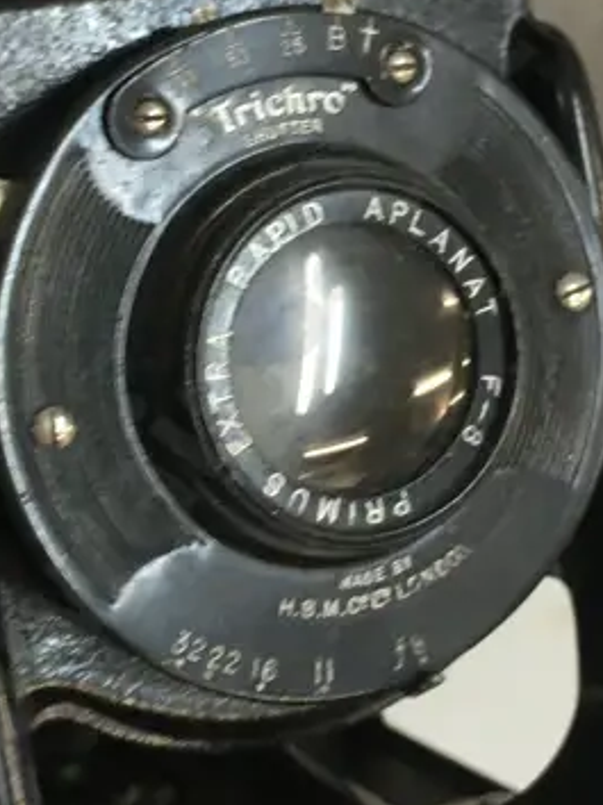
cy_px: 343
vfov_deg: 23.3
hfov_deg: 17.5
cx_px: 262
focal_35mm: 84
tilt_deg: -50.9
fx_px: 1953
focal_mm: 4.15
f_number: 2.2
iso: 50
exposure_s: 1/17
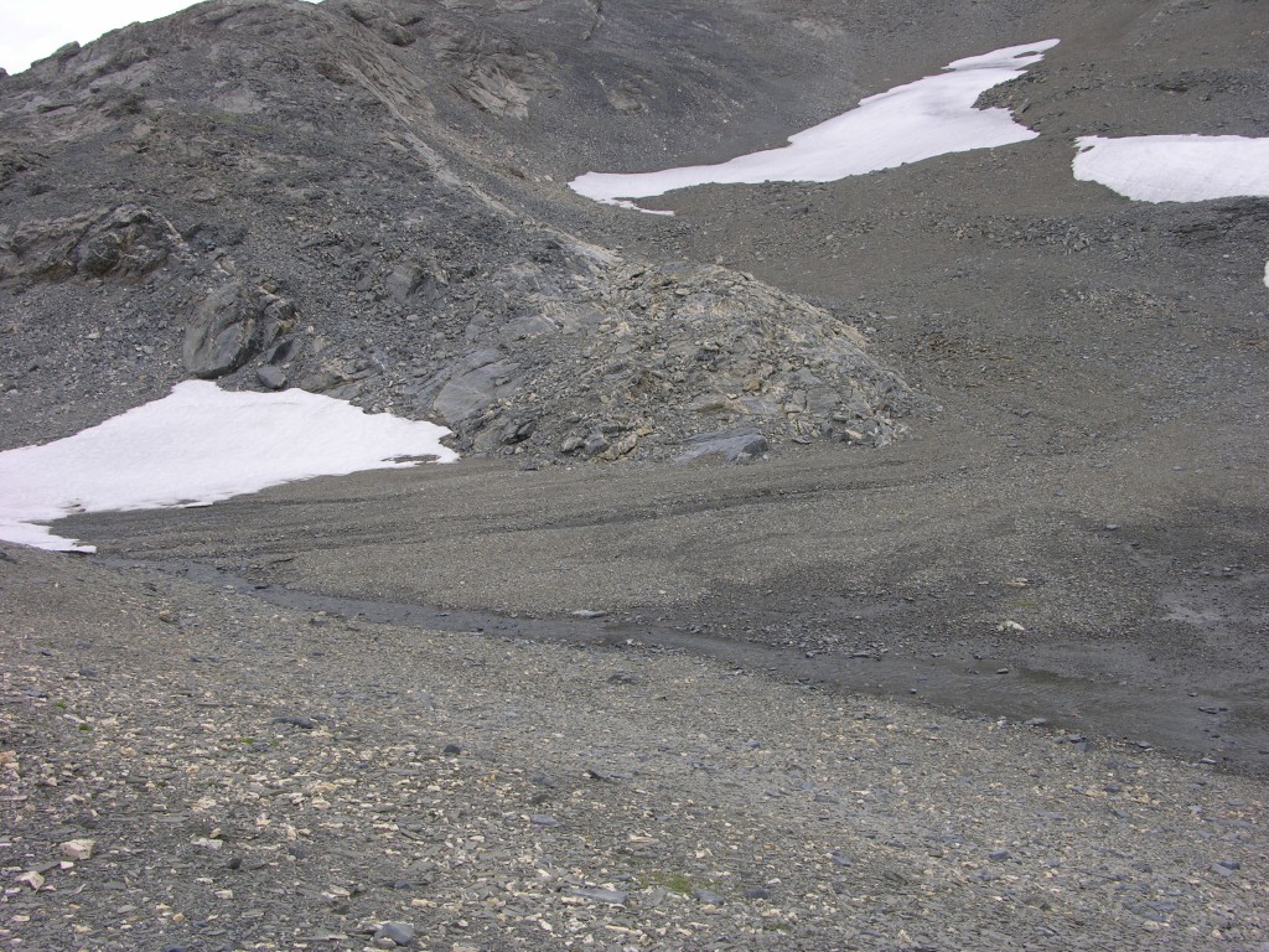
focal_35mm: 35
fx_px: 1283
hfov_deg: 52.6
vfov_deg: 40.7
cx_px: 634
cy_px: 476
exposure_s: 1/193
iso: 50
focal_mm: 8.9
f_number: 5.6
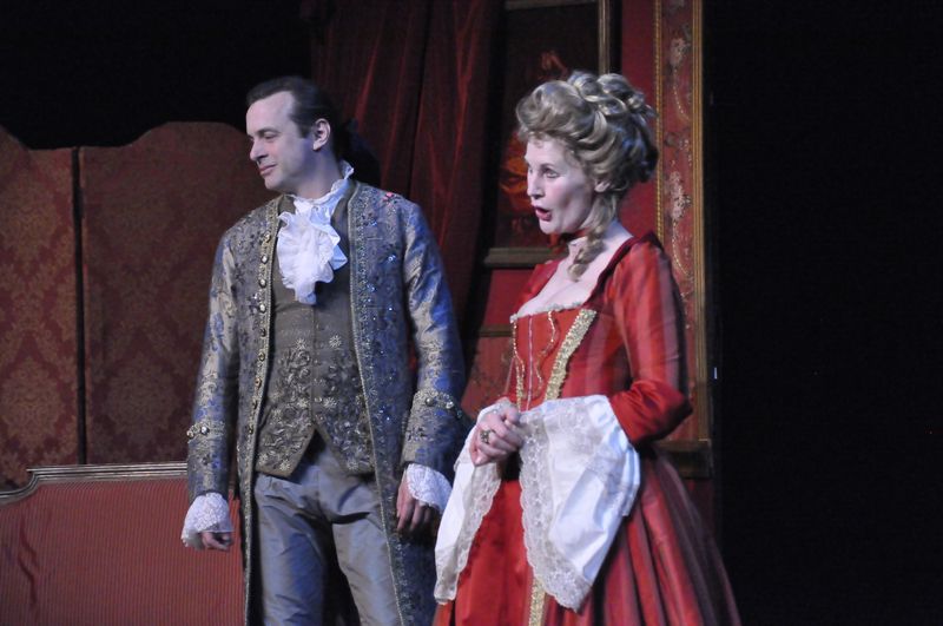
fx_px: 4120
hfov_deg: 13.1
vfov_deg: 8.7
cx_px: 472
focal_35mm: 158
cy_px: 313
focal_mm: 105
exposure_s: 1/125
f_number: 5.6
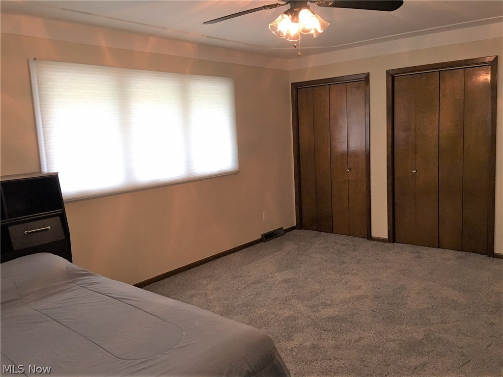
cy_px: 188
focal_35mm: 29
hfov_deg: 61.7
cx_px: 252
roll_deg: +3.0
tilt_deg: -4.6
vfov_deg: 48.2
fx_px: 421
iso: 50
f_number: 2.2
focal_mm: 4.15
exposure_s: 1/15
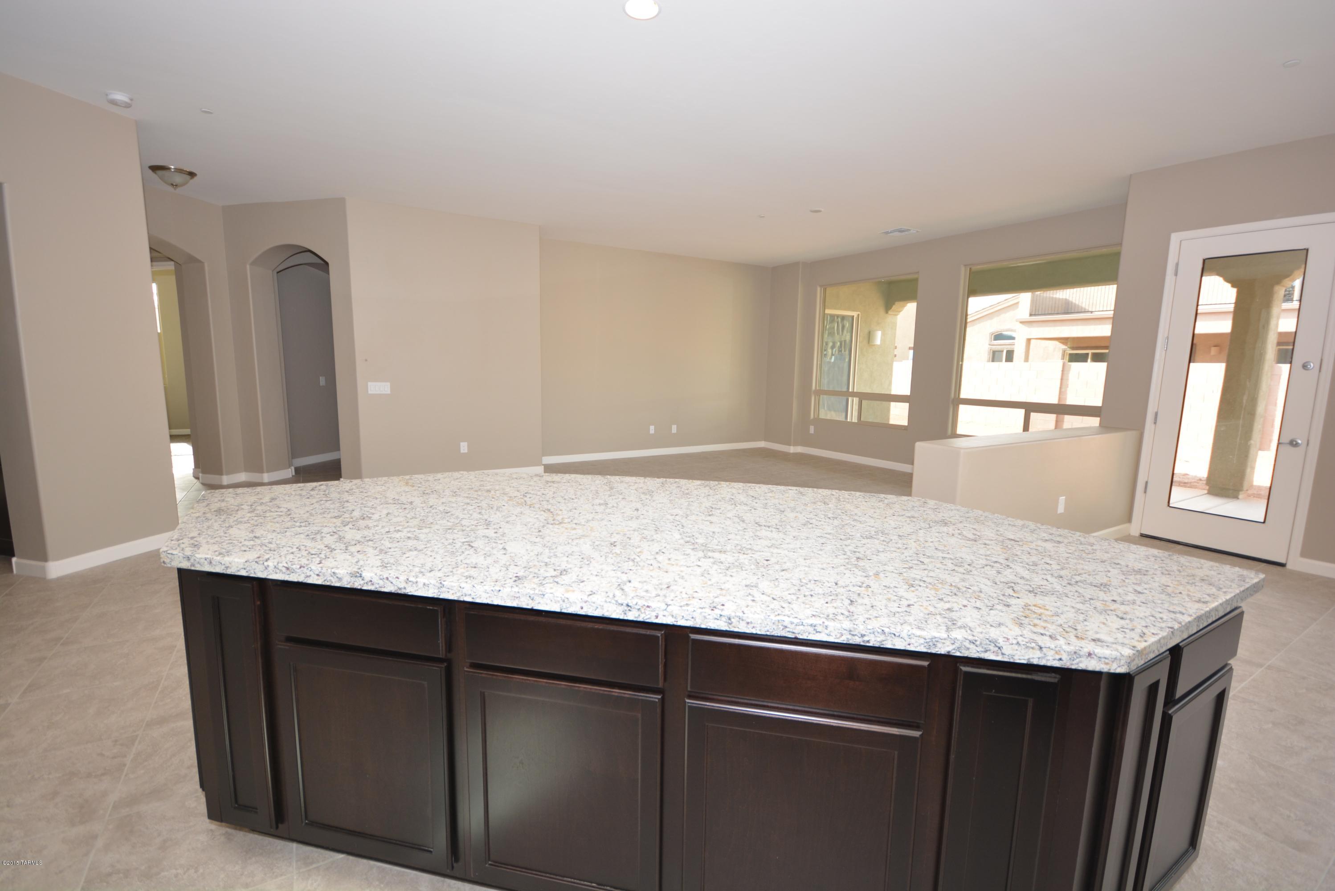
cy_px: 446
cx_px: 668
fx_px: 556
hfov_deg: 100.4
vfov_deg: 77.4
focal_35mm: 15
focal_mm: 10
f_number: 4
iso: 220
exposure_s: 1/60
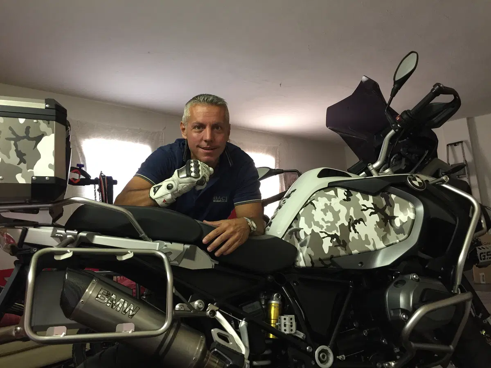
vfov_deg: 48.2
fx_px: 411
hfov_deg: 61.7
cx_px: 246
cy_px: 184
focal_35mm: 29
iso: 200
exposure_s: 1/33
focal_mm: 4.15
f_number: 2.2
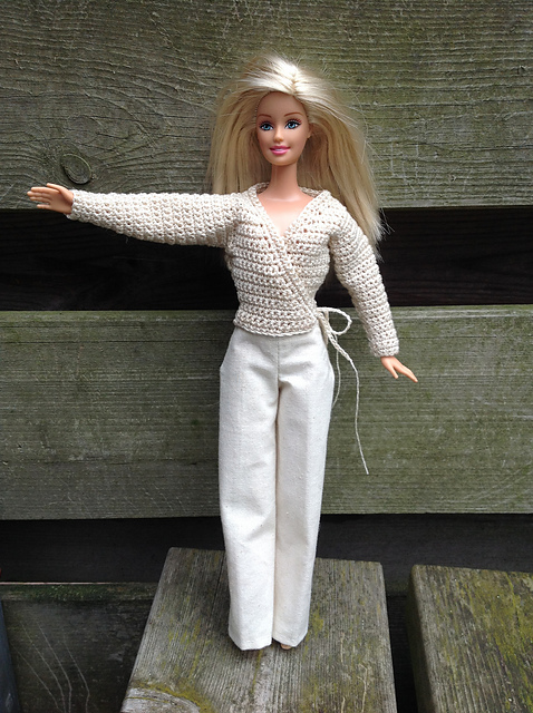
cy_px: 356
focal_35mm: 35
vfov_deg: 52.7
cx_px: 266
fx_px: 720
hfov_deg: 40.6
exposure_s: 1/219
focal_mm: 4.28
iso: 50
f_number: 2.4
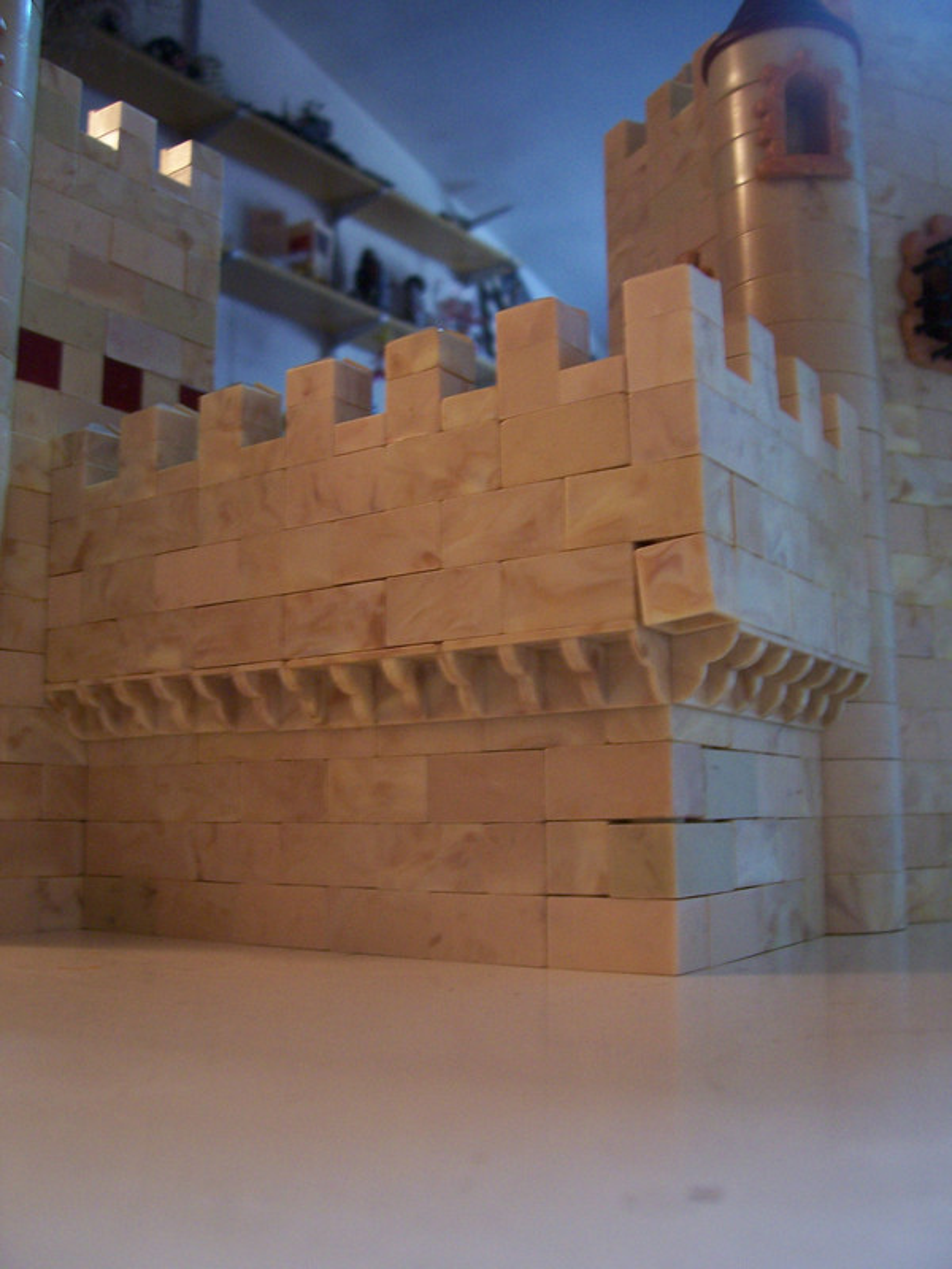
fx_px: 1247
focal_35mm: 34
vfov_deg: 54.0
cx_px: 476
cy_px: 634
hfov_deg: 41.8
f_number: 2.7
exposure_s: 1/30
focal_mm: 5.6
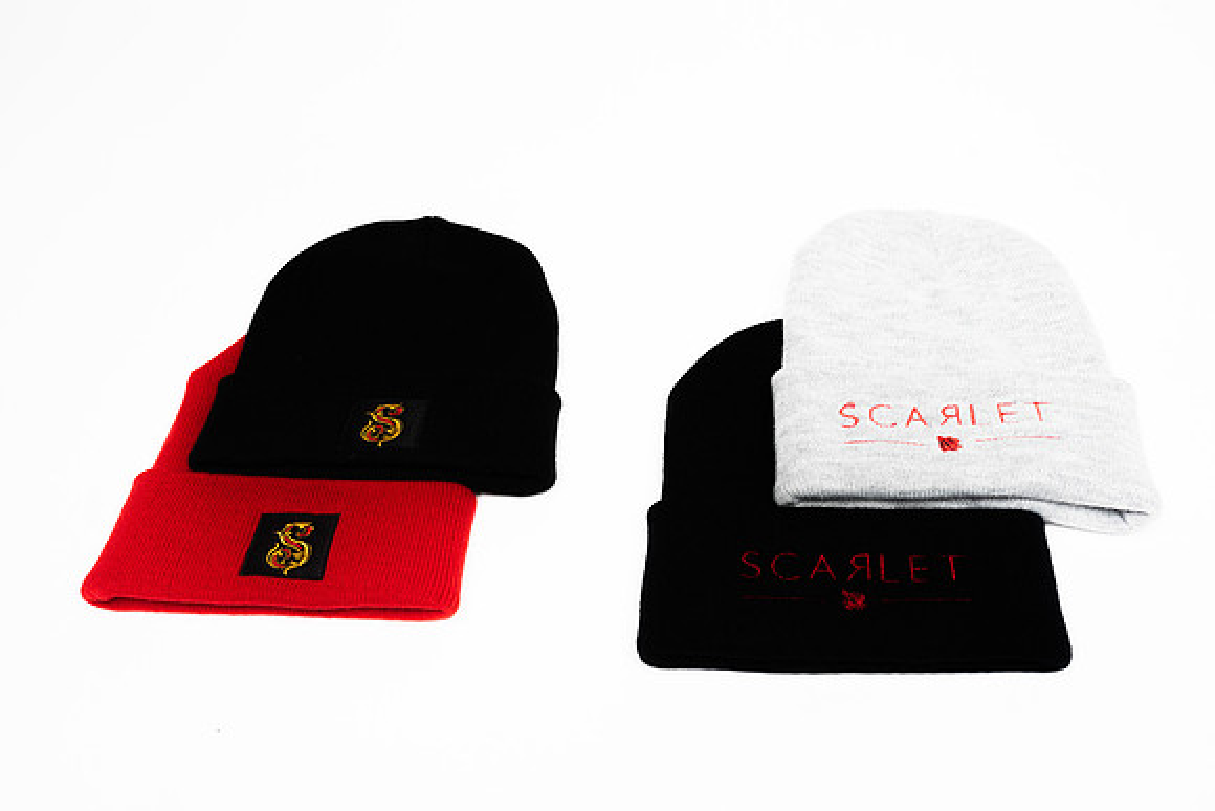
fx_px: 1181
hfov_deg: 54.4
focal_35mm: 35
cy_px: 406
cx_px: 608
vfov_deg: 37.9
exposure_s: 1/160
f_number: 7.1
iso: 100
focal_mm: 35
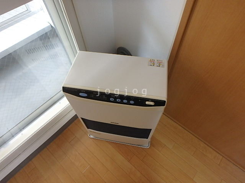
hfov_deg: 79.0
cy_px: 92
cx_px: 122
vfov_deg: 63.4
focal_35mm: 21
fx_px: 149
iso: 320
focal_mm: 3.7
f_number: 3.5
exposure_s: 1/30
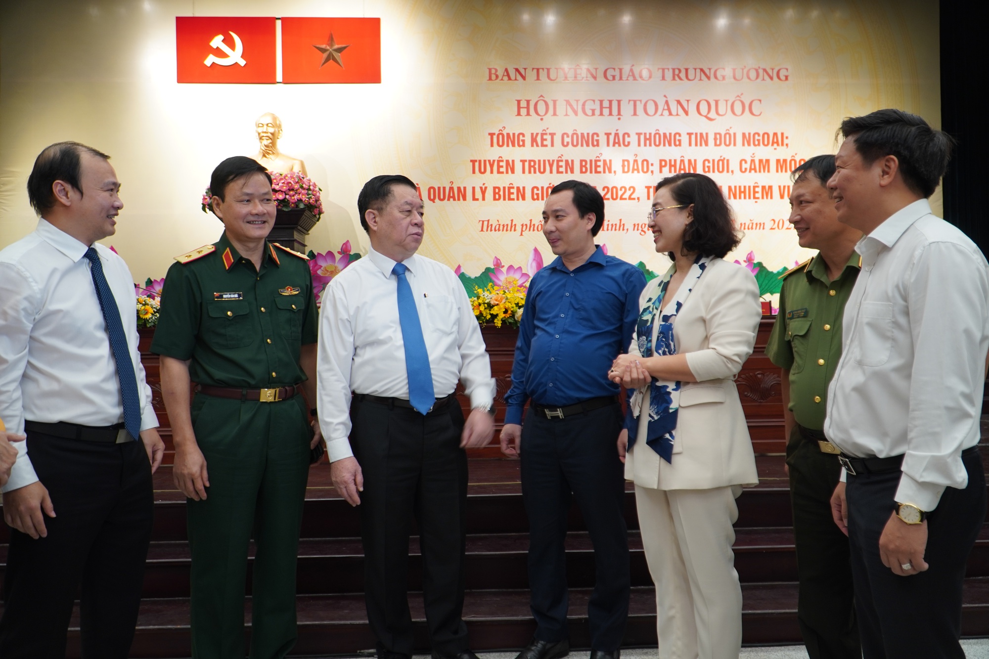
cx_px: 494
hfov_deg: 67.4
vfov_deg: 47.9
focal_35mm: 27
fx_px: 742
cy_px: 330
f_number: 4
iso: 200
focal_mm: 18
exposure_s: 1/30
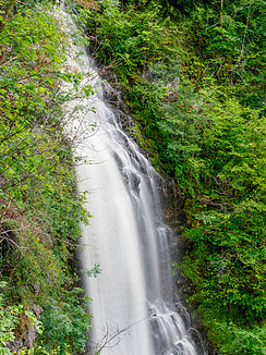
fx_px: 708
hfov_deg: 21.2
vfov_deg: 28.1
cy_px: 227
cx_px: 164
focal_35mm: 69
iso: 400
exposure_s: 1/100
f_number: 5.6
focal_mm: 25
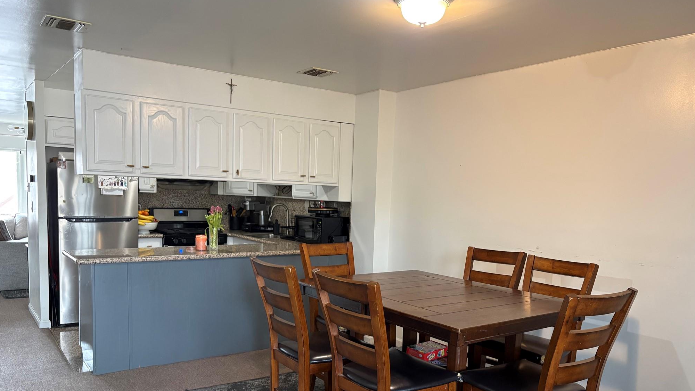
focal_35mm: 29
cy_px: 241
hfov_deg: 66.1
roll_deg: -1.5
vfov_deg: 39.9
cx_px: 349
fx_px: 534
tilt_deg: -5.5
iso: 250
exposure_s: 1/60
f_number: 1.6
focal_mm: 5.96
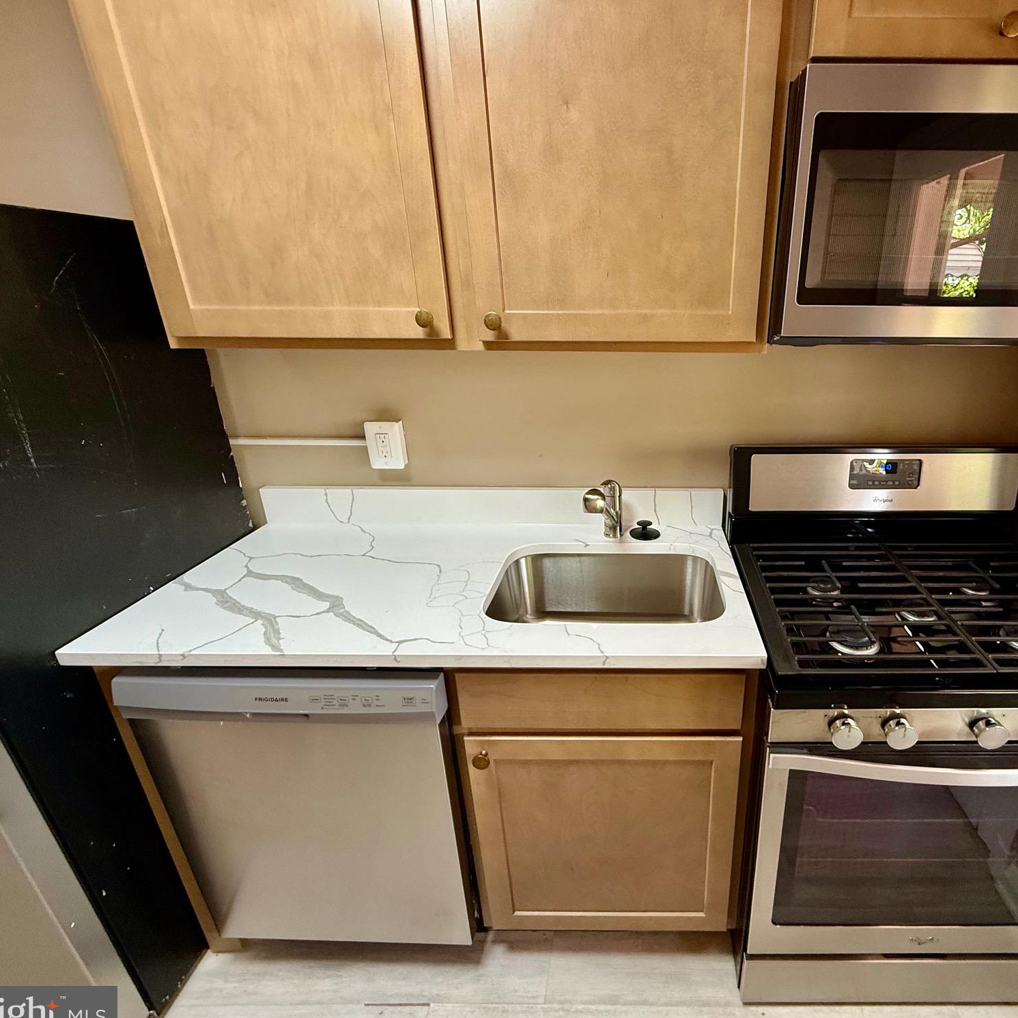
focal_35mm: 17
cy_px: 518
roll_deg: -0.3
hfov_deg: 82.1
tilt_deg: -20.6
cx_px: 646
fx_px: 566
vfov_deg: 84.0
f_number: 2.2
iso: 250
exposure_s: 1/120
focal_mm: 2.22
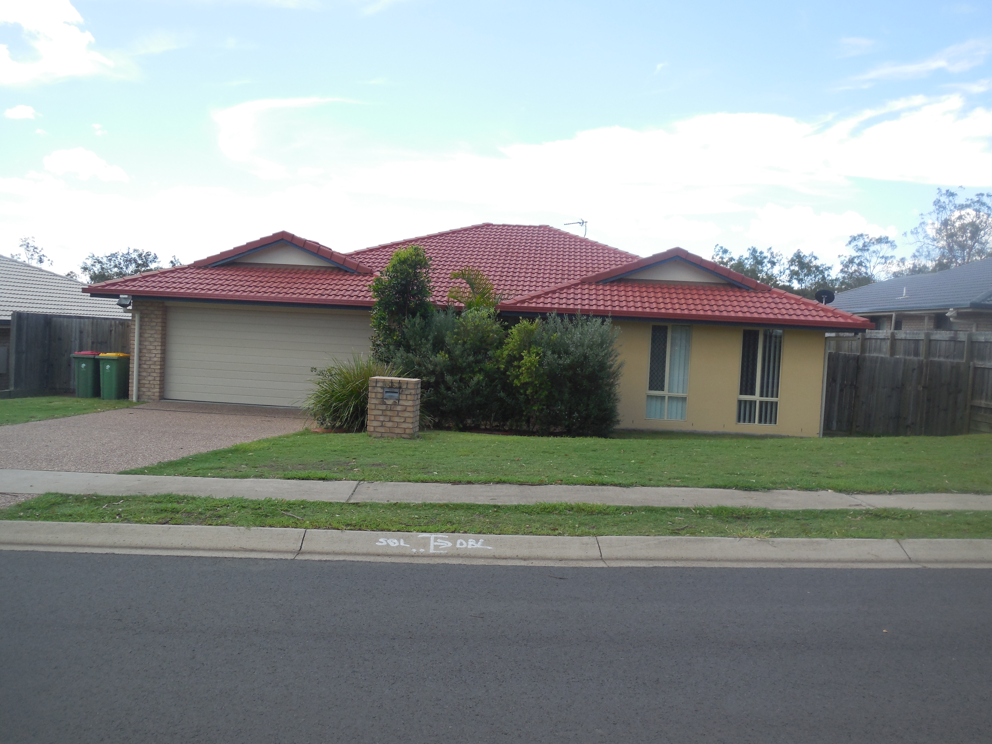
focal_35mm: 34
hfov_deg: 54.0
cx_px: 496
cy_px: 372
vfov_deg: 41.8
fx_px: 974
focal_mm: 6.1
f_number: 3.4
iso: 125
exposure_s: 1/500
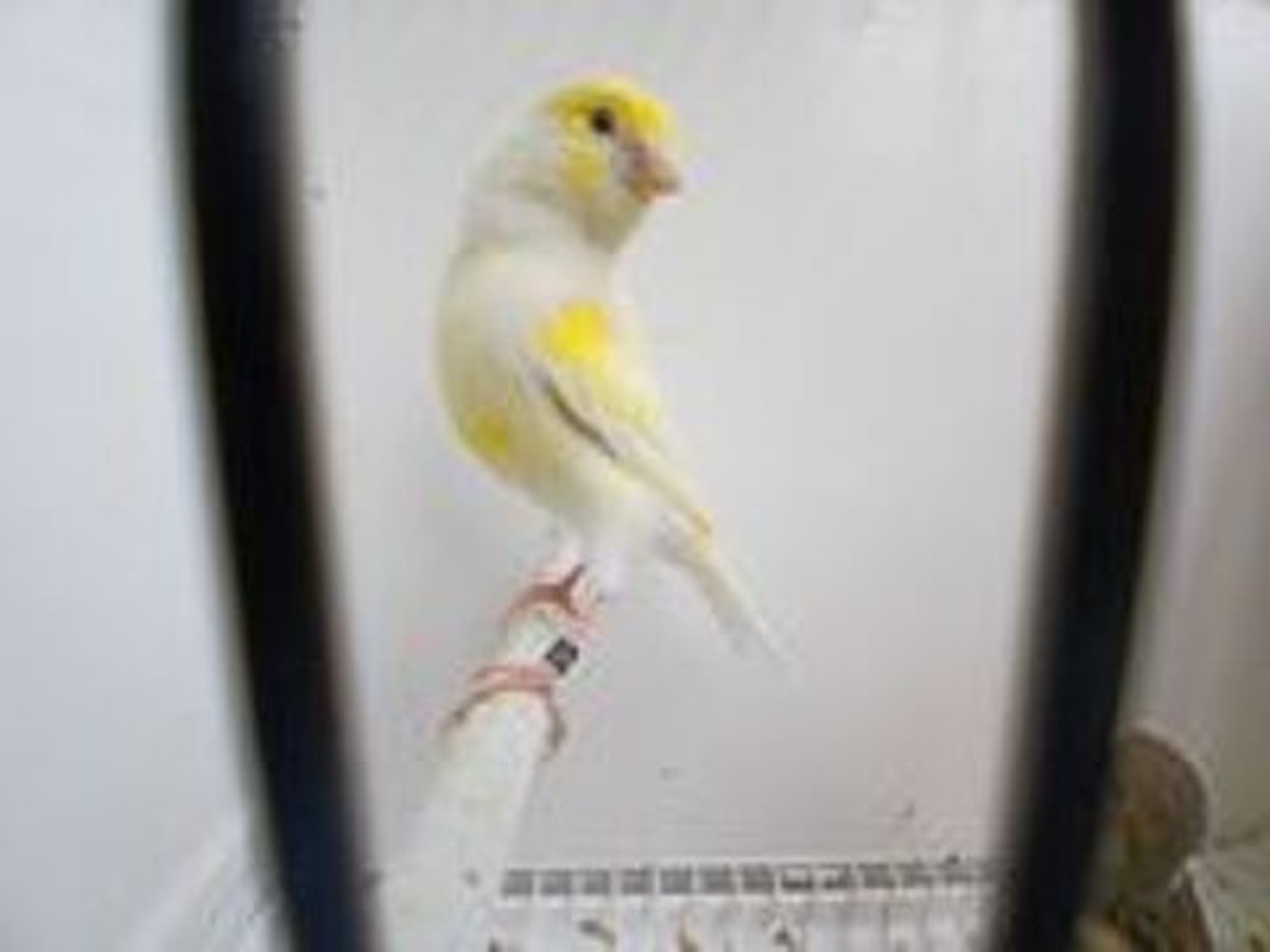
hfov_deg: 91.0
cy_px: 476
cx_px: 635
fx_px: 624
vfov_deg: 74.7
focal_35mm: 17
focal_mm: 1.4
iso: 100
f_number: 2.2
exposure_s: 1/100
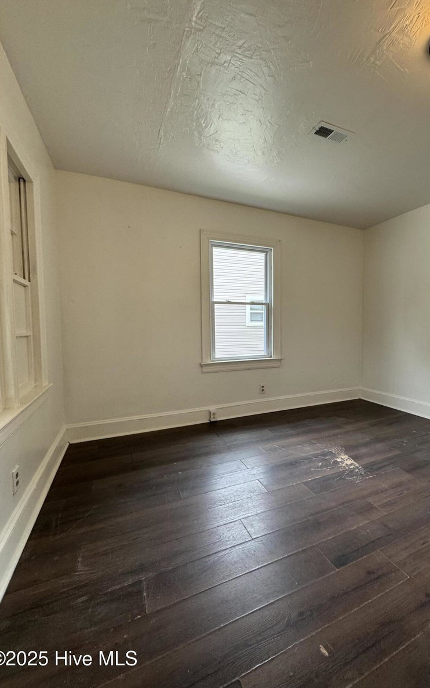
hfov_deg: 74.3
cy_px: 343
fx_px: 281
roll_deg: +0.9
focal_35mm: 15
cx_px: 250
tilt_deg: -4.1
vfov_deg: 101.5
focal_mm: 2.22
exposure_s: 1/120
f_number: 2.2
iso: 160
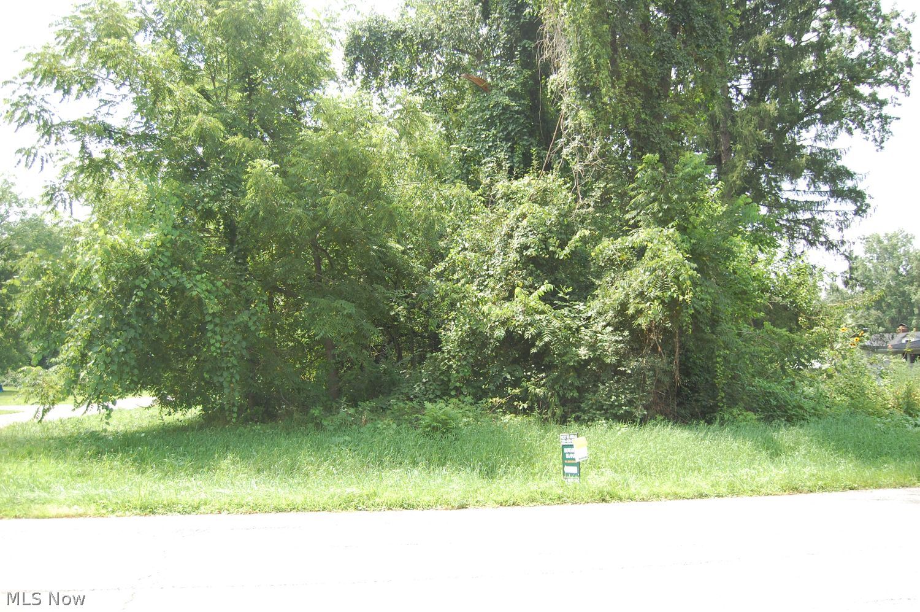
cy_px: 306
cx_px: 460
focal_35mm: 27
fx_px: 689
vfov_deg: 47.8
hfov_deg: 67.4
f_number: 4
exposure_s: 1/500
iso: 400
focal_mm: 18
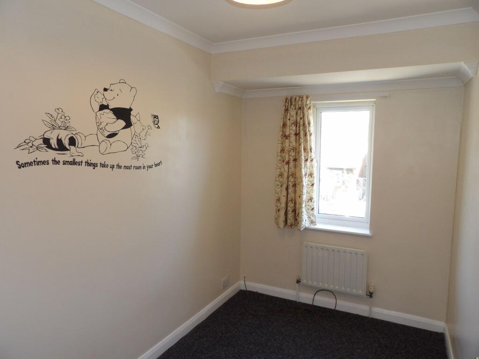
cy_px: 180
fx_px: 332
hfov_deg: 71.6
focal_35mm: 24
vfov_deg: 56.8
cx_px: 240
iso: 200
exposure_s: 1/60
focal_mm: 4.3
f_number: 3.2
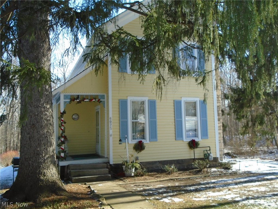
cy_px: 104
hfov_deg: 51.4
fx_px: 289
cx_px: 139
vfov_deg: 39.7
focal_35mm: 36
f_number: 3.8
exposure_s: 1/250
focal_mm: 6.4
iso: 160
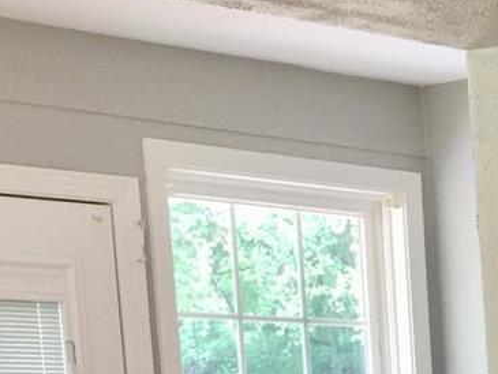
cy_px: 782
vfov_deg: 10.6
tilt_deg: -10.7
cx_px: 785
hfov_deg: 14.3
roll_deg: -0.3
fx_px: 1828
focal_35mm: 127
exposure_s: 1/30
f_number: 2.2
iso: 40
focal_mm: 4.15
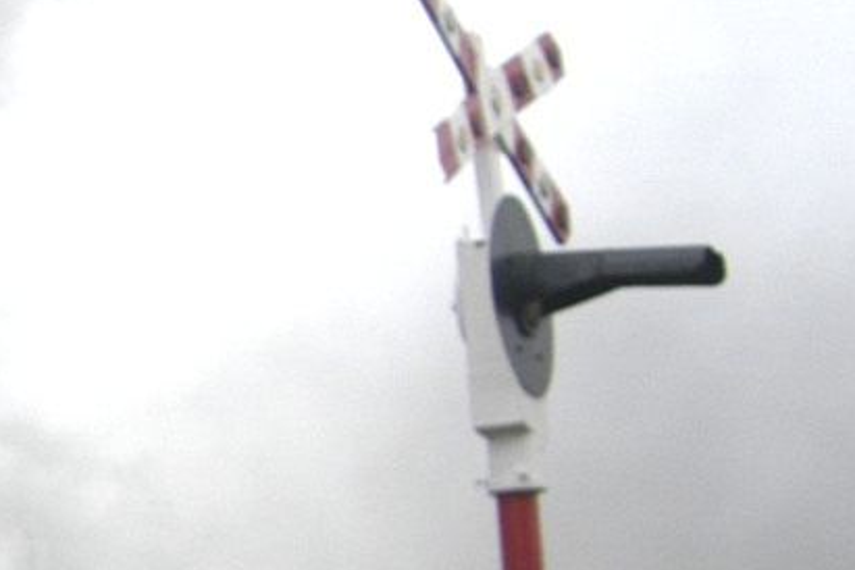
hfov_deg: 13.4
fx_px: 2992
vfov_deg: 10.9
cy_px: 317
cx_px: -971
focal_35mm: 126
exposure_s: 1/100
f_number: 3.5
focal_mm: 18
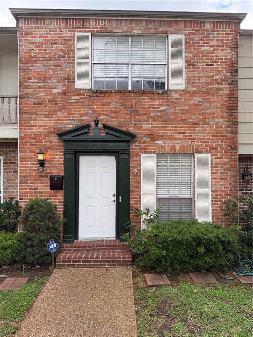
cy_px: 168
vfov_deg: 71.6
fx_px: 234
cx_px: 126
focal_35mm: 24
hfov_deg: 56.8
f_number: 1.78
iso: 80
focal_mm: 6.76
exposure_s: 1/374
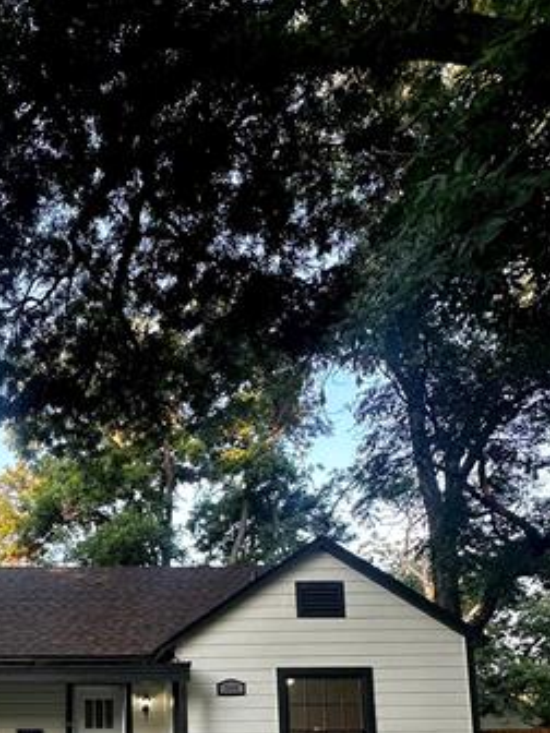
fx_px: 678
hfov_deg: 41.7
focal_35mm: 32
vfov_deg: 50.4
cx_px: 87
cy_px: 659
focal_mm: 2.22
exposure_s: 1/99
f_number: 2.2
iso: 64
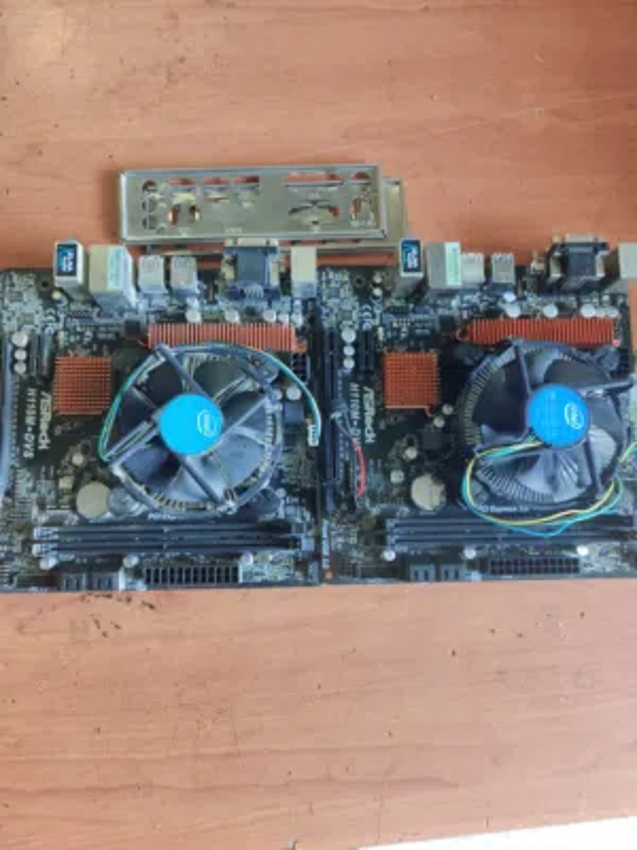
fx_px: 662
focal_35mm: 27
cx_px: 318
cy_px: 425
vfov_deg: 65.3
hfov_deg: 51.4
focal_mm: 4.75
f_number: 1.65
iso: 640
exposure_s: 1/20
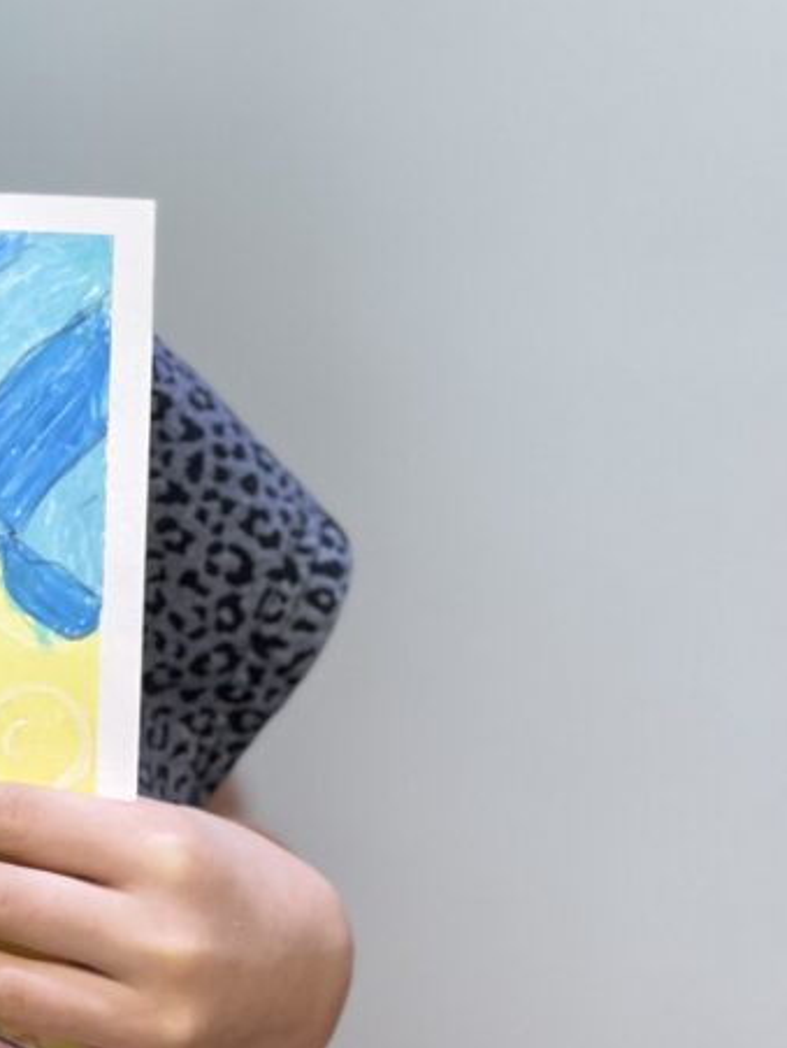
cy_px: 408
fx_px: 5721
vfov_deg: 10.5
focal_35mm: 189
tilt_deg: -12.8
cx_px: -371
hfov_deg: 7.7
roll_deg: -0.9
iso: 160
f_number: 2.2
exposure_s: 1/100
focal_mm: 7.5
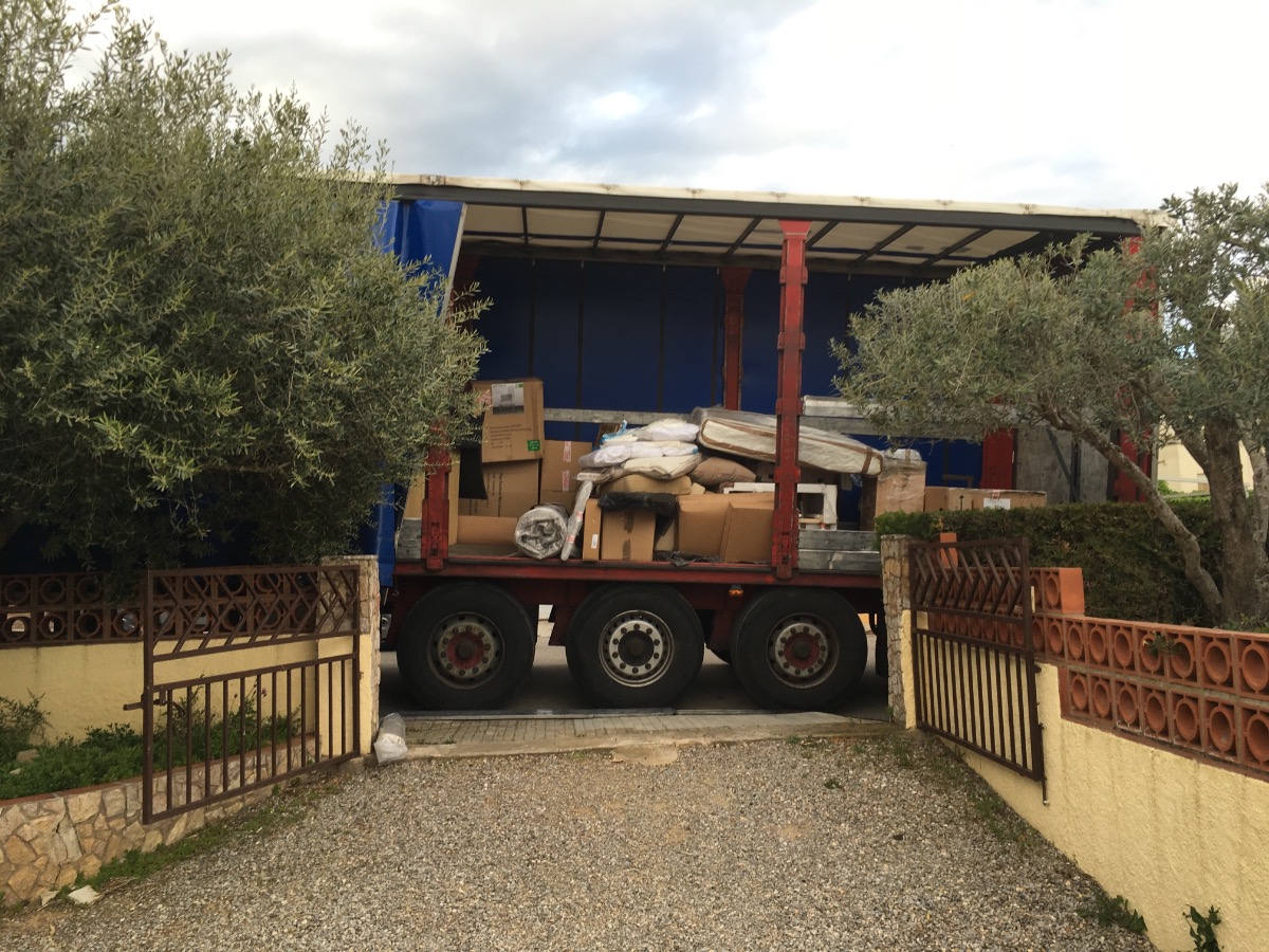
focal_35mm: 29
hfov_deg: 61.7
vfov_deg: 48.2
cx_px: 634
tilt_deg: +4.1
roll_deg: +2.8
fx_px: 1063
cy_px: 476
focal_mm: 4.15
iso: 25
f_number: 2.2
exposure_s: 1/127
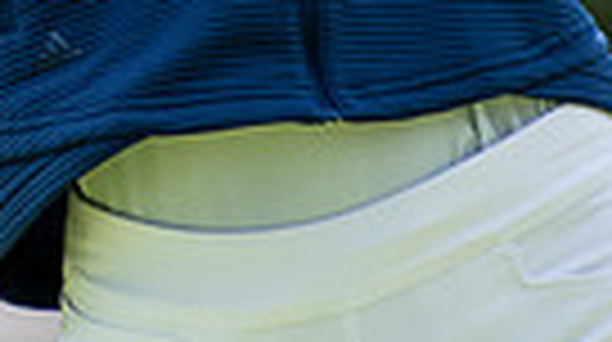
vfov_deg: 0.4
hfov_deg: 0.8
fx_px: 45772
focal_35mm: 2825
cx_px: -297
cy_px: -520
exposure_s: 1/1000
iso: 800
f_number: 5.6
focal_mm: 420
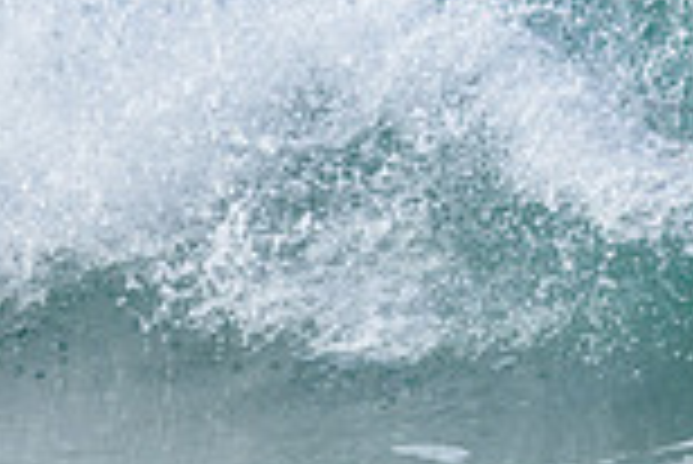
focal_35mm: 3013
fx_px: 58054
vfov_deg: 0.5
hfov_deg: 0.7
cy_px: -191
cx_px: 1120
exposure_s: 1/2500
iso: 500
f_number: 6.3
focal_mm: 800
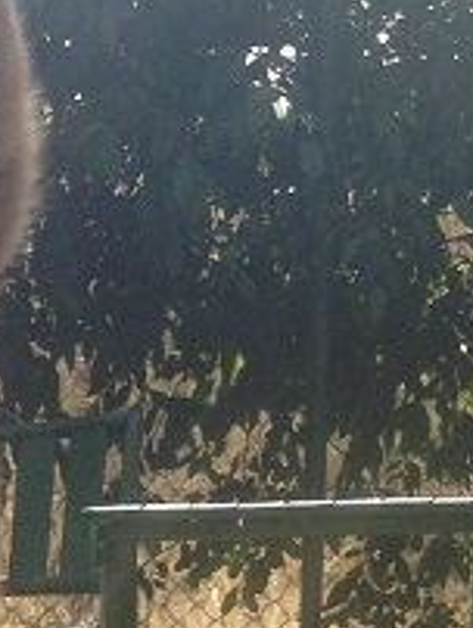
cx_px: -498
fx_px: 3145
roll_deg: +2.9
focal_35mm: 173
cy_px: 1069
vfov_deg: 10.8
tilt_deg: -9.2
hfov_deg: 8.2
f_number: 2.4
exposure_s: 1/230
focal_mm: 4.28
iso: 50
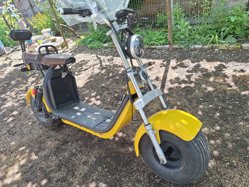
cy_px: 94
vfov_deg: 58.9
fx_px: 165
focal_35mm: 23
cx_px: 124
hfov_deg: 73.9
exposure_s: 1/386
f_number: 1.8
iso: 40
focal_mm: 5.54
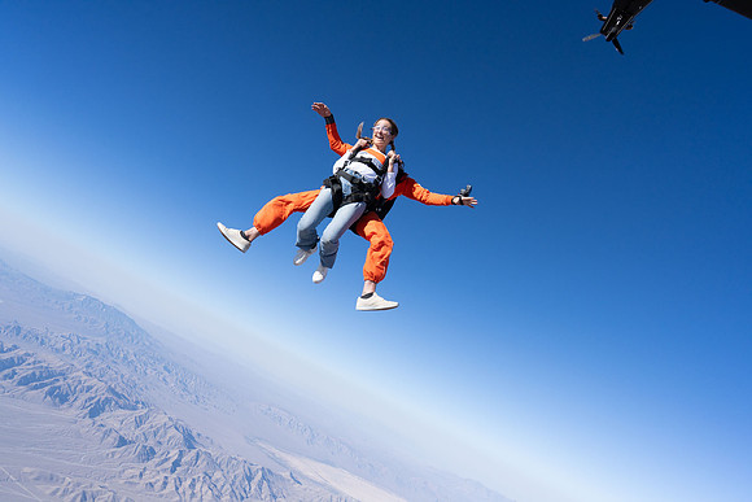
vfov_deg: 53.2
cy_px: 251
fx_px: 501
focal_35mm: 24
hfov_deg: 73.7
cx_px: 376
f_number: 9
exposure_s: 1/2000
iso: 800
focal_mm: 24
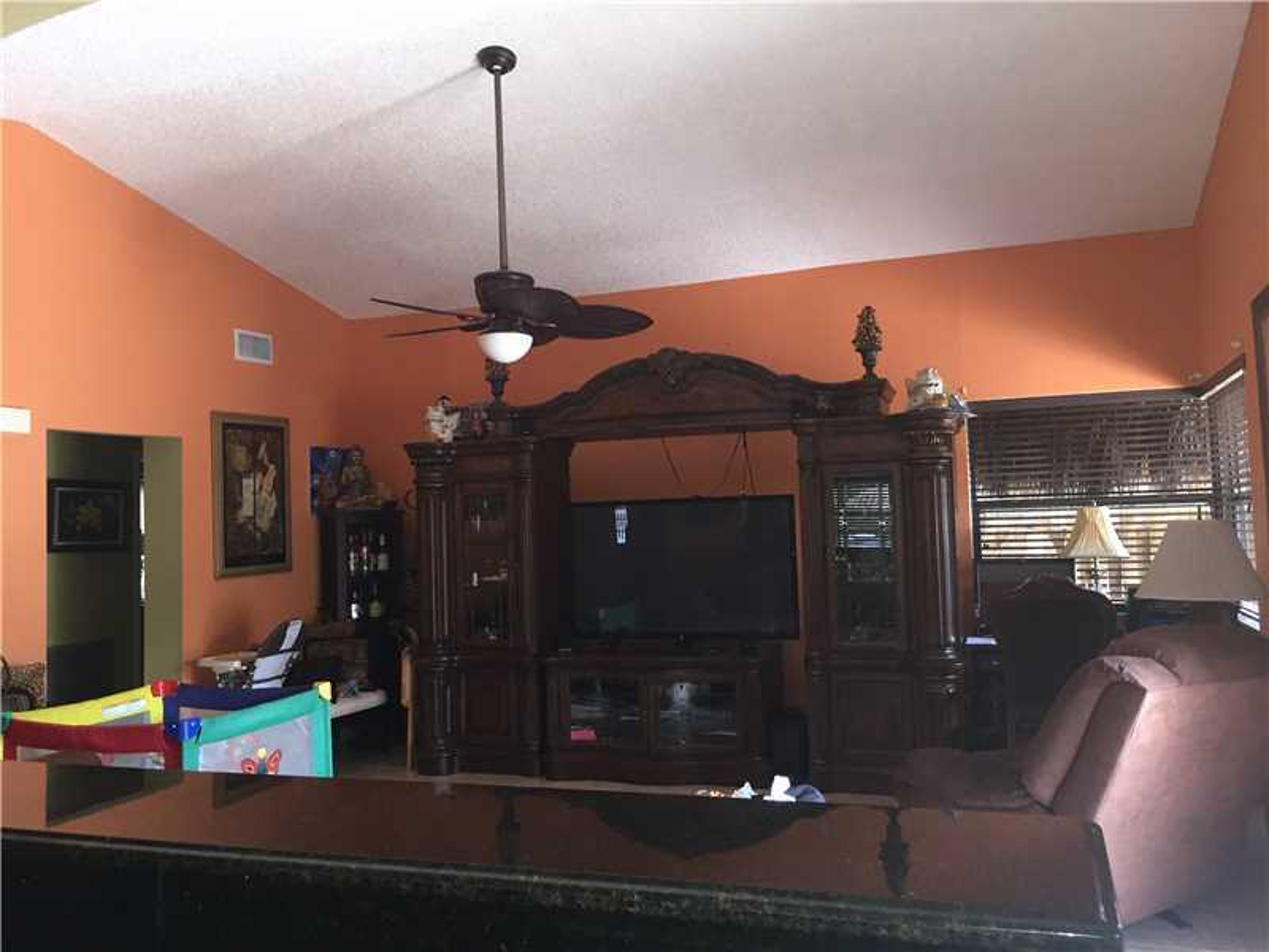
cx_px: 634
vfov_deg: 48.2
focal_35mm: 29
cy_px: 476
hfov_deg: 61.7
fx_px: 1063
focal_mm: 4.15
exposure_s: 1/20
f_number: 2.2
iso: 160
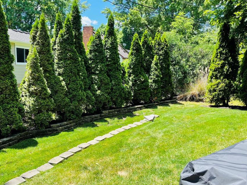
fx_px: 214
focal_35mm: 30
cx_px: 107
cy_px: 105
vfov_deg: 46.7
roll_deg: -2.0
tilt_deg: -10.8
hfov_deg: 59.7
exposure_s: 1/881
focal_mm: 5.1
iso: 32
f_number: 1.6
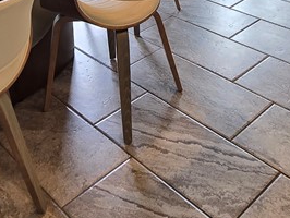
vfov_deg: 23.8
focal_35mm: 50
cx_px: 95
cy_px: -99
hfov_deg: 37.7
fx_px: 419
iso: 50
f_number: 2.2
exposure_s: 1/60
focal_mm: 2.2
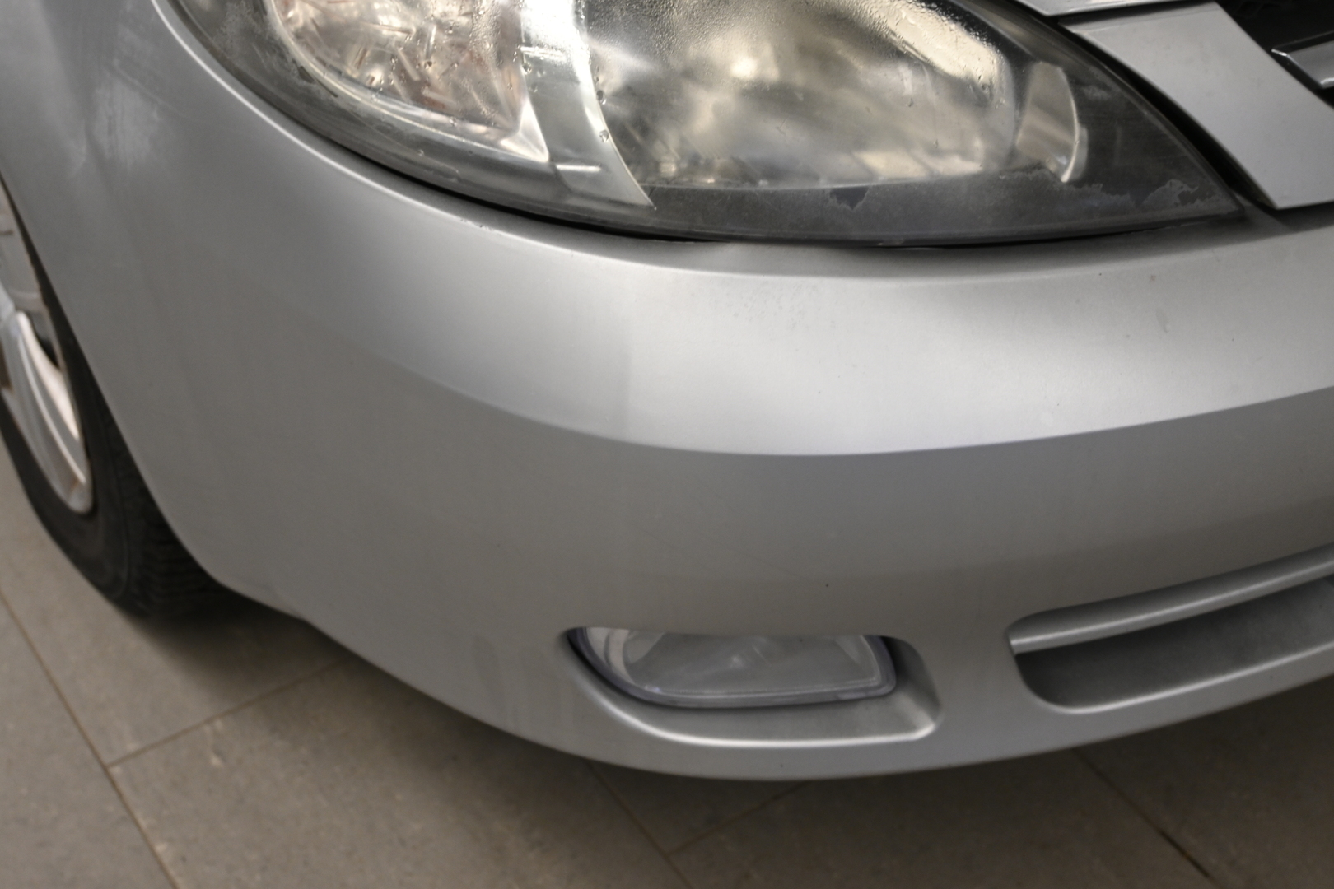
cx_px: 667
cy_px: 444
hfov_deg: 35.1
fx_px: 2112
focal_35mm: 57
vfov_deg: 23.8
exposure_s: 1/60
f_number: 5.6
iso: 560
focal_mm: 38
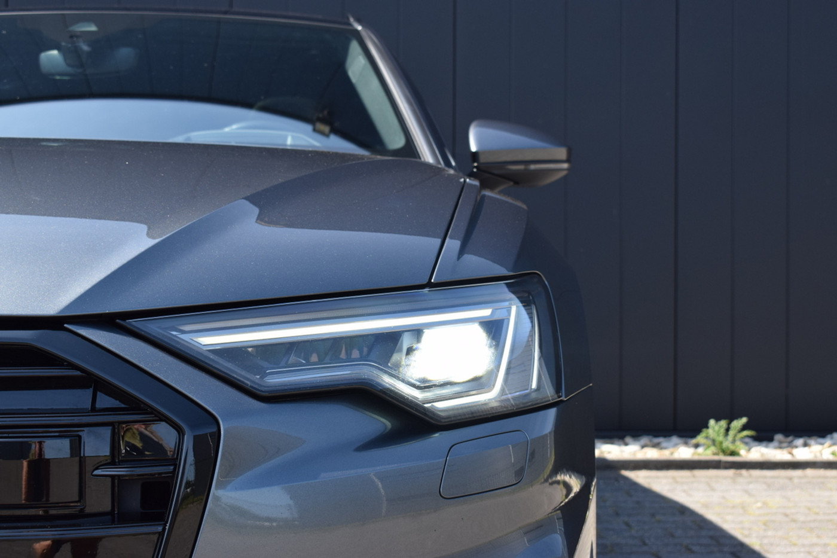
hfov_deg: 33.4
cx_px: 418
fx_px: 1395
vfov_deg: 22.6
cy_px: 279
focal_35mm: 60
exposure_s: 1/250
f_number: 8
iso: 280
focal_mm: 40
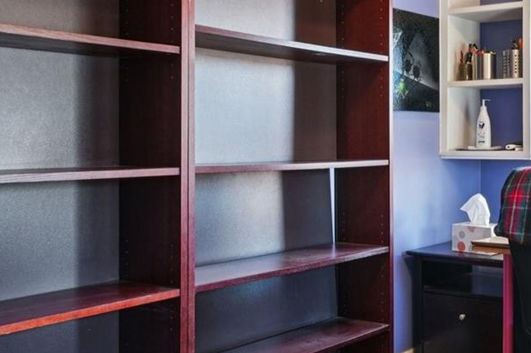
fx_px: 638
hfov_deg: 38.7
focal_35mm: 43
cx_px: 560
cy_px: 143
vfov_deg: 30.9
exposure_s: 1/8
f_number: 8
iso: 400
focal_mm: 11
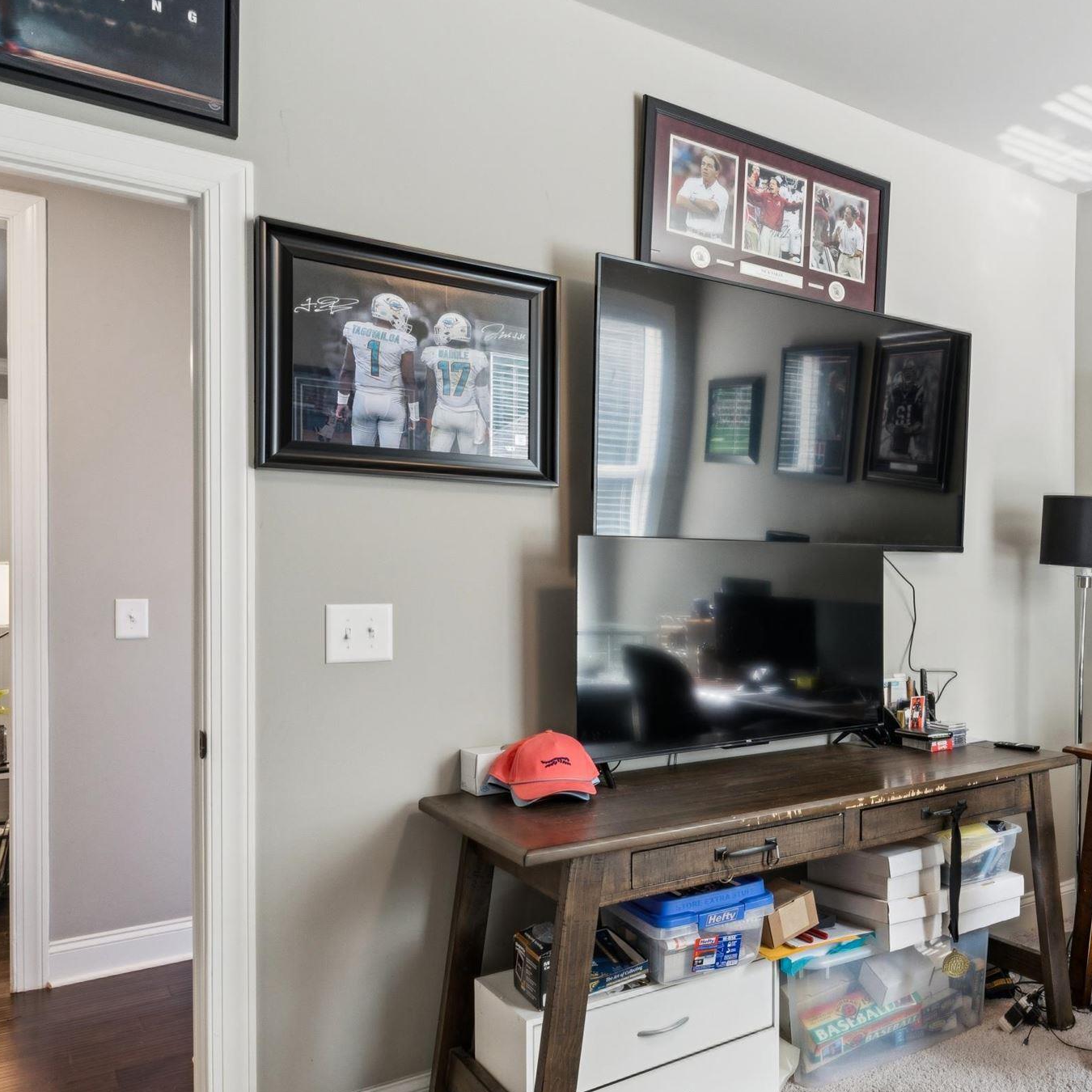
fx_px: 1035
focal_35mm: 29
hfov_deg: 49.6
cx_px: 980
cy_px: 604
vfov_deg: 55.5
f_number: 13
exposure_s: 1/4
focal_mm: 15
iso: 400
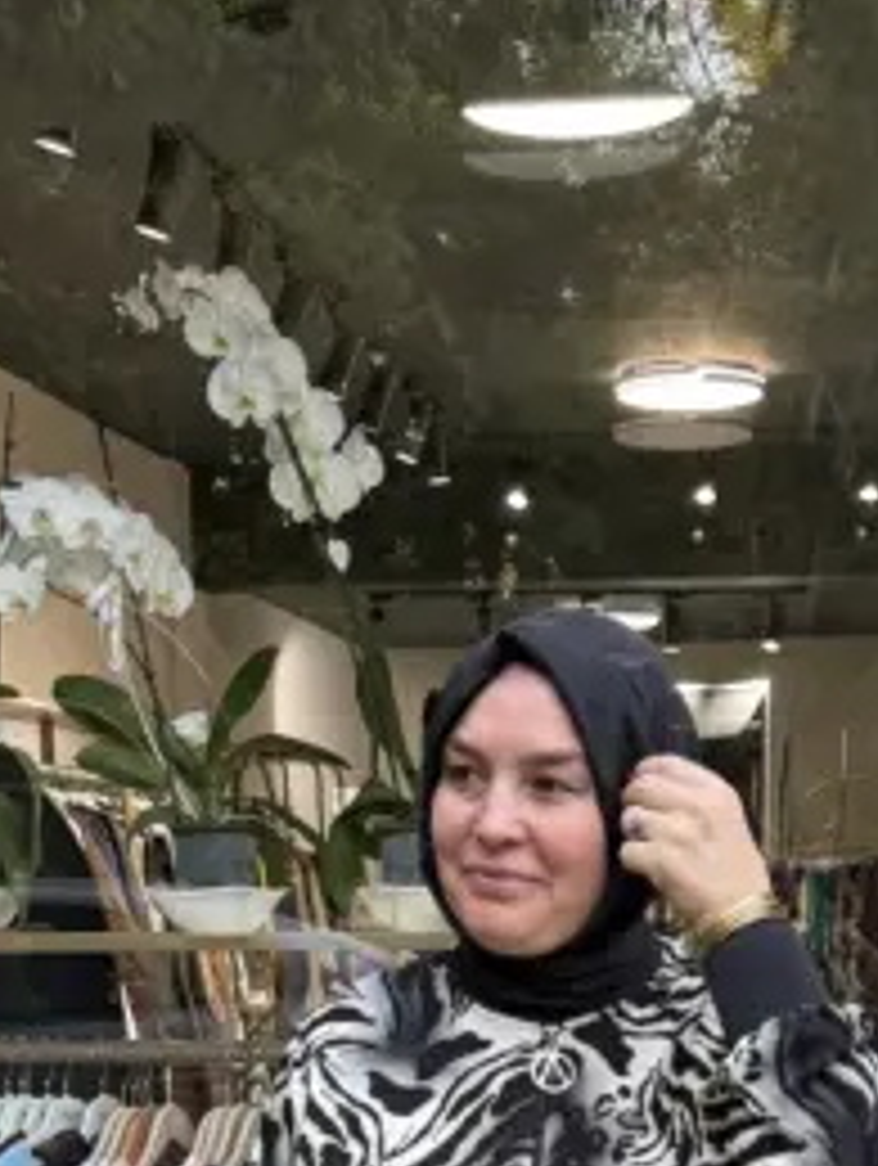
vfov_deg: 23.0
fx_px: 2496
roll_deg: +0.4
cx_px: 536
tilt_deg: -15.3
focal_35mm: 74
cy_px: 1562
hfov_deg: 19.9
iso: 200
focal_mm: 6.76
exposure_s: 1/121
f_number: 1.78
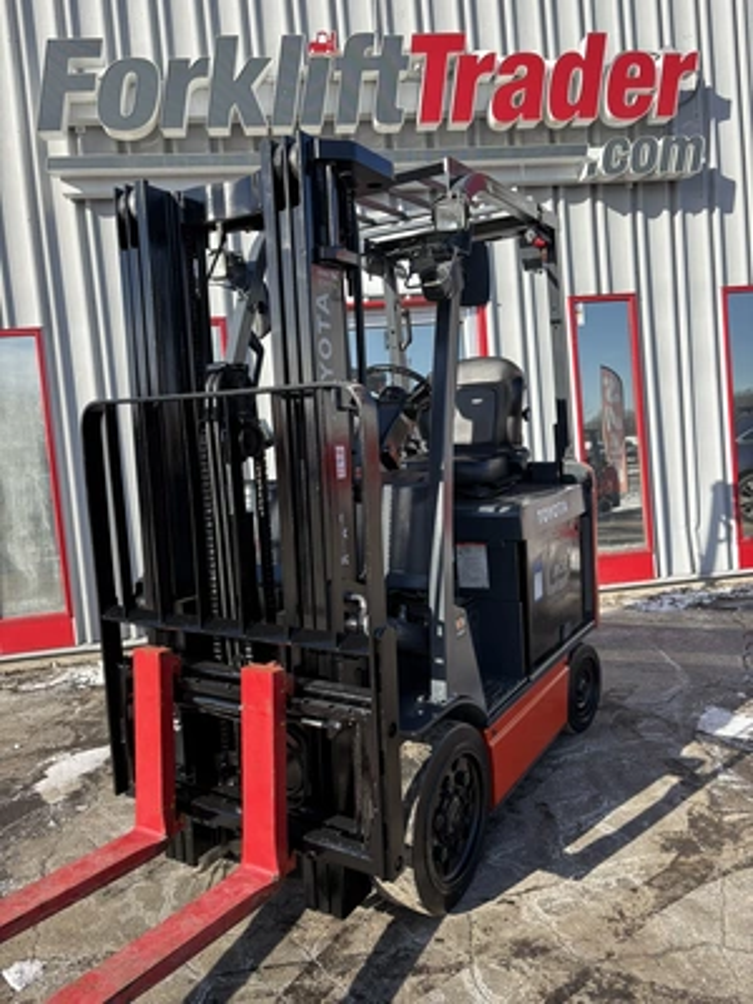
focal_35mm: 26
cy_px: 502
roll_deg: +5.5
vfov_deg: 67.3
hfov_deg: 53.1
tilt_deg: -2.0
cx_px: 376
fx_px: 754
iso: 50
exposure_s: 1/1287
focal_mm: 5.96
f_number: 1.6
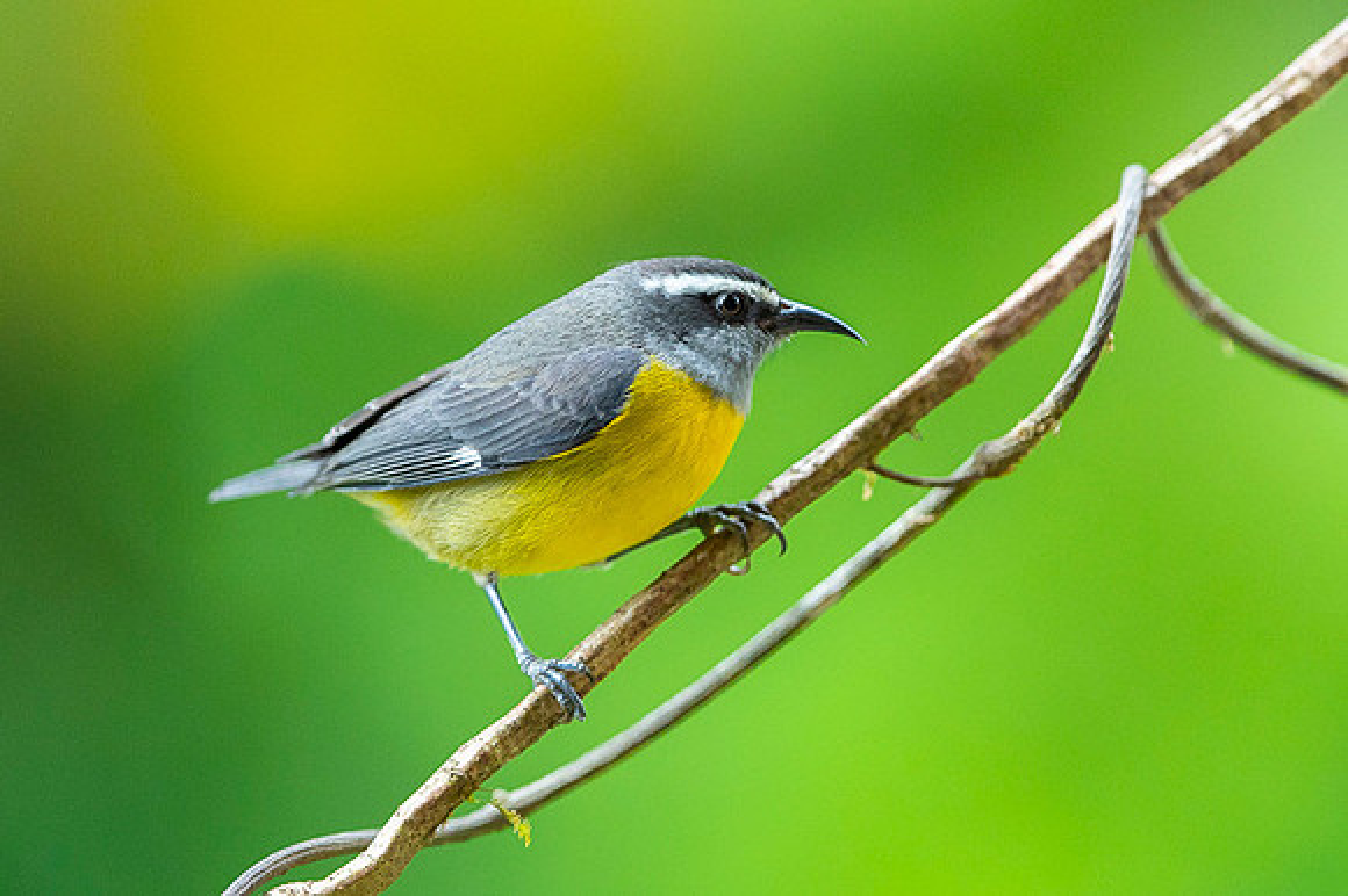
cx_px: 676
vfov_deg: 2.0
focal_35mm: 689
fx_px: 25794
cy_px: 469
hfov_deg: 3.0
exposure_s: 1/1000
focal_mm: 500
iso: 2500
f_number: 4
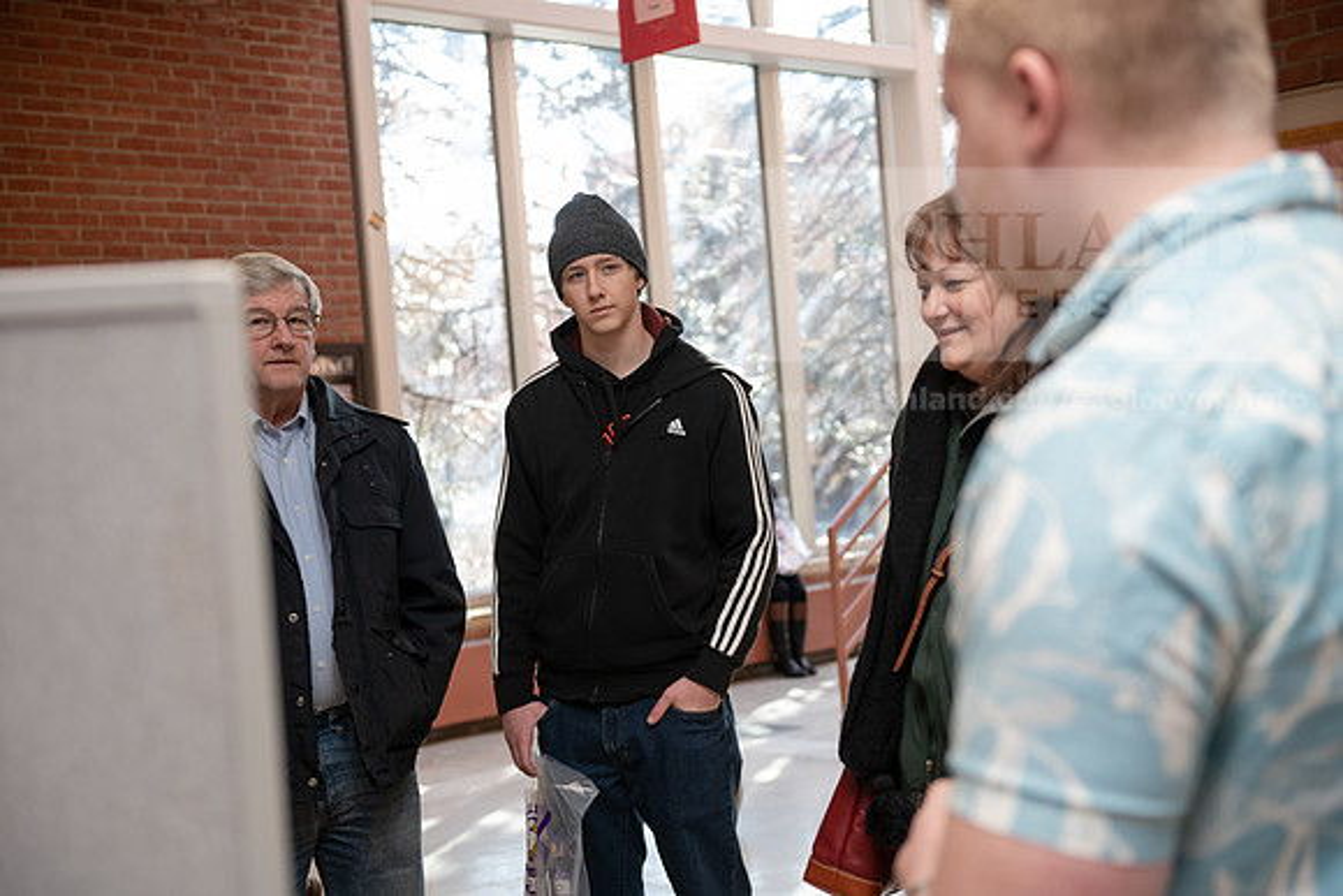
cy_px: 448
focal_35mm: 52
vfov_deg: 26.0
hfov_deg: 38.2
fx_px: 1940
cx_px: 672
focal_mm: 52
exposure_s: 1/200
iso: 1000
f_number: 3.5
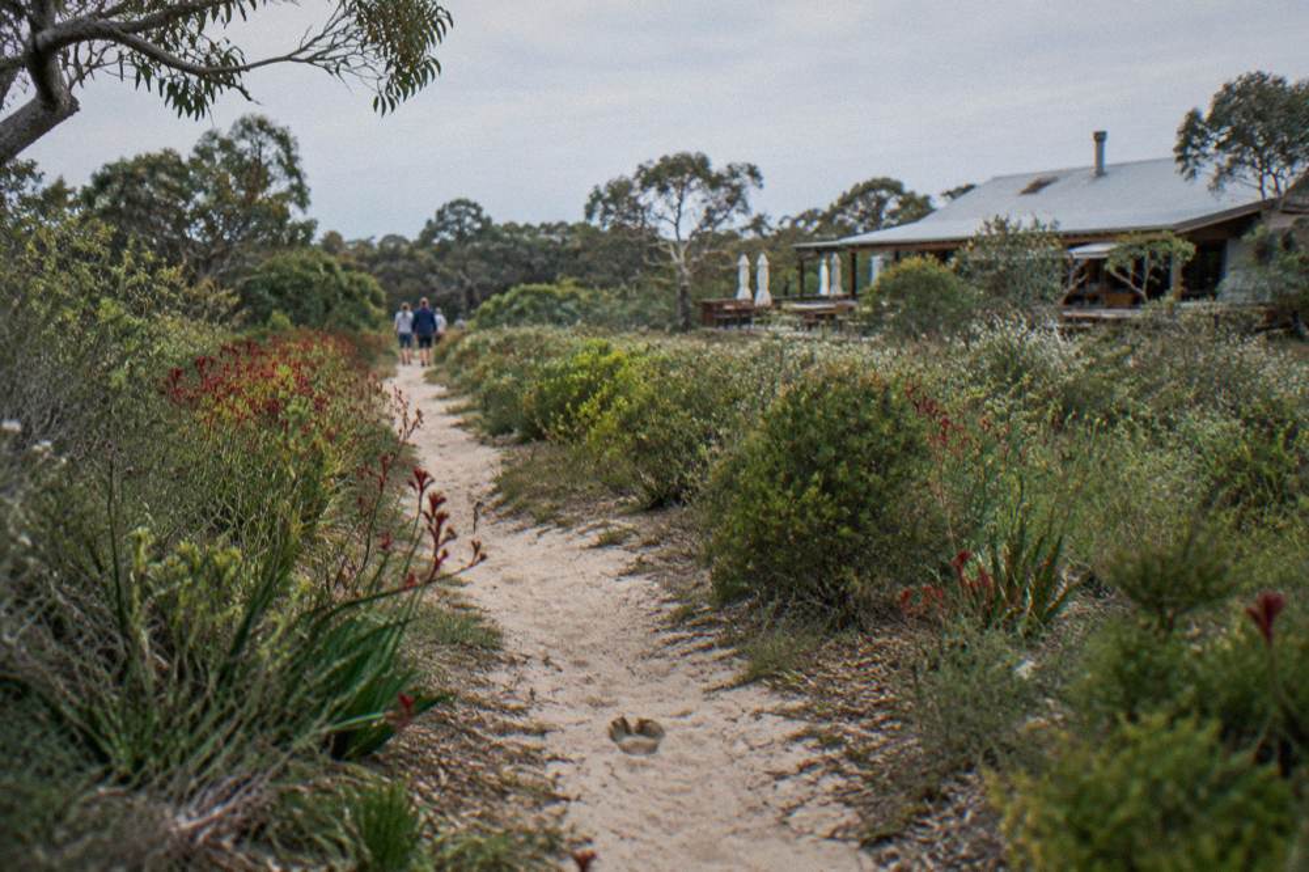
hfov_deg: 54.5
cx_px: 654
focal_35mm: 35
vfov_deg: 37.8
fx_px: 1272
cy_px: 436
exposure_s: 1/640
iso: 500
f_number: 7.1
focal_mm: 35
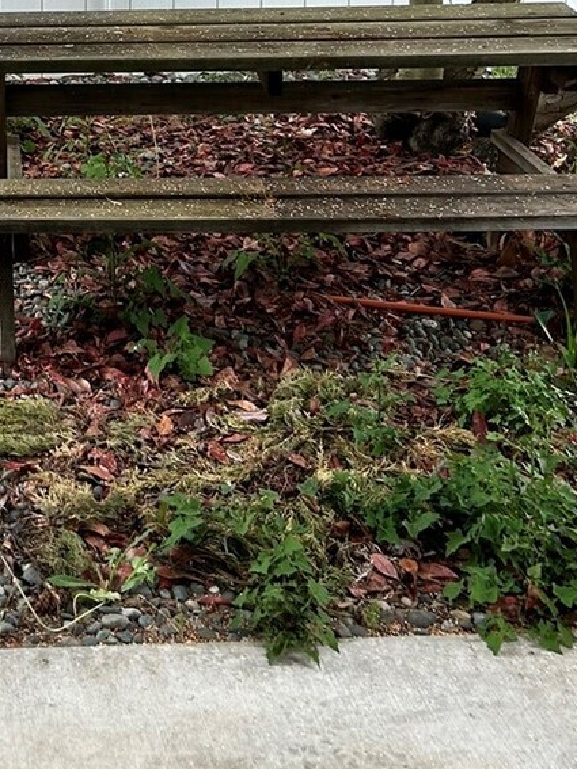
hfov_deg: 21.0
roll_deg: -0.7
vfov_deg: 27.0
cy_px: -76
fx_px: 1467
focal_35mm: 66
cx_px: -73
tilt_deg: -5.9
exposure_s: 1/544
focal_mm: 5.7
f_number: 1.5
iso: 50
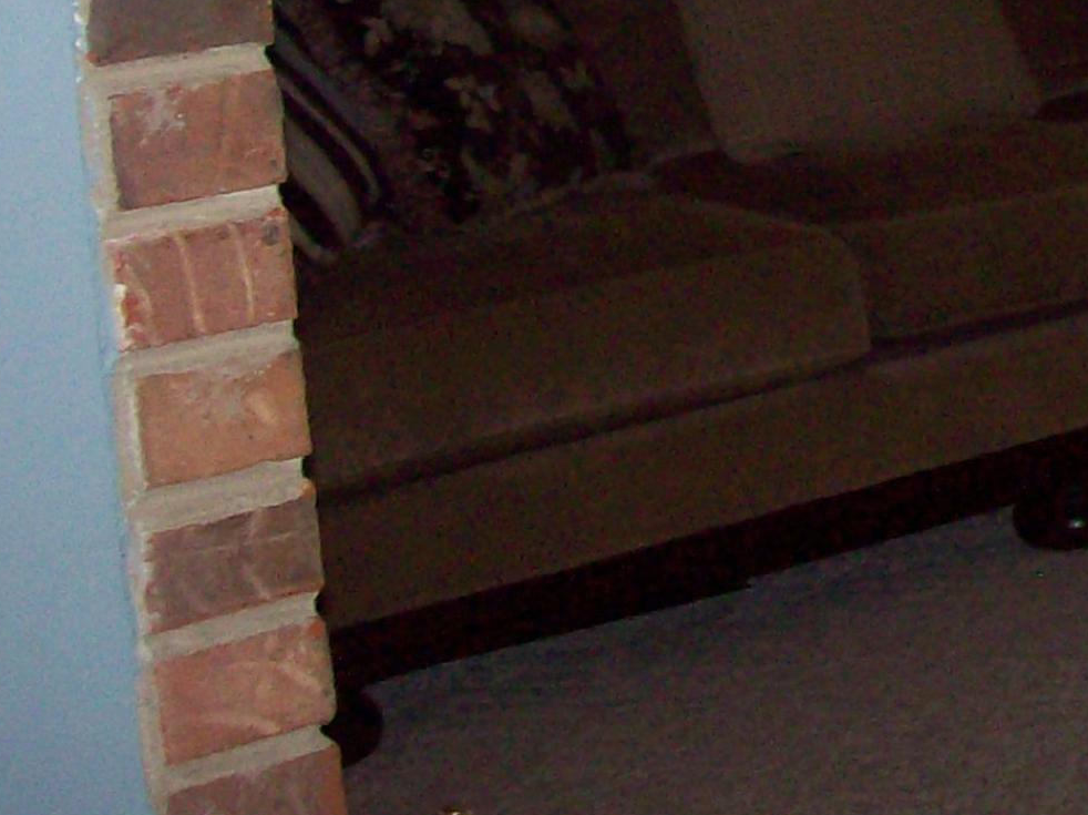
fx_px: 3455
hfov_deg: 16.5
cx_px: 1566
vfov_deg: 13.0
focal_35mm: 110
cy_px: -211
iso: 140
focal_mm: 6
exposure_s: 1/64
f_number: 2.7
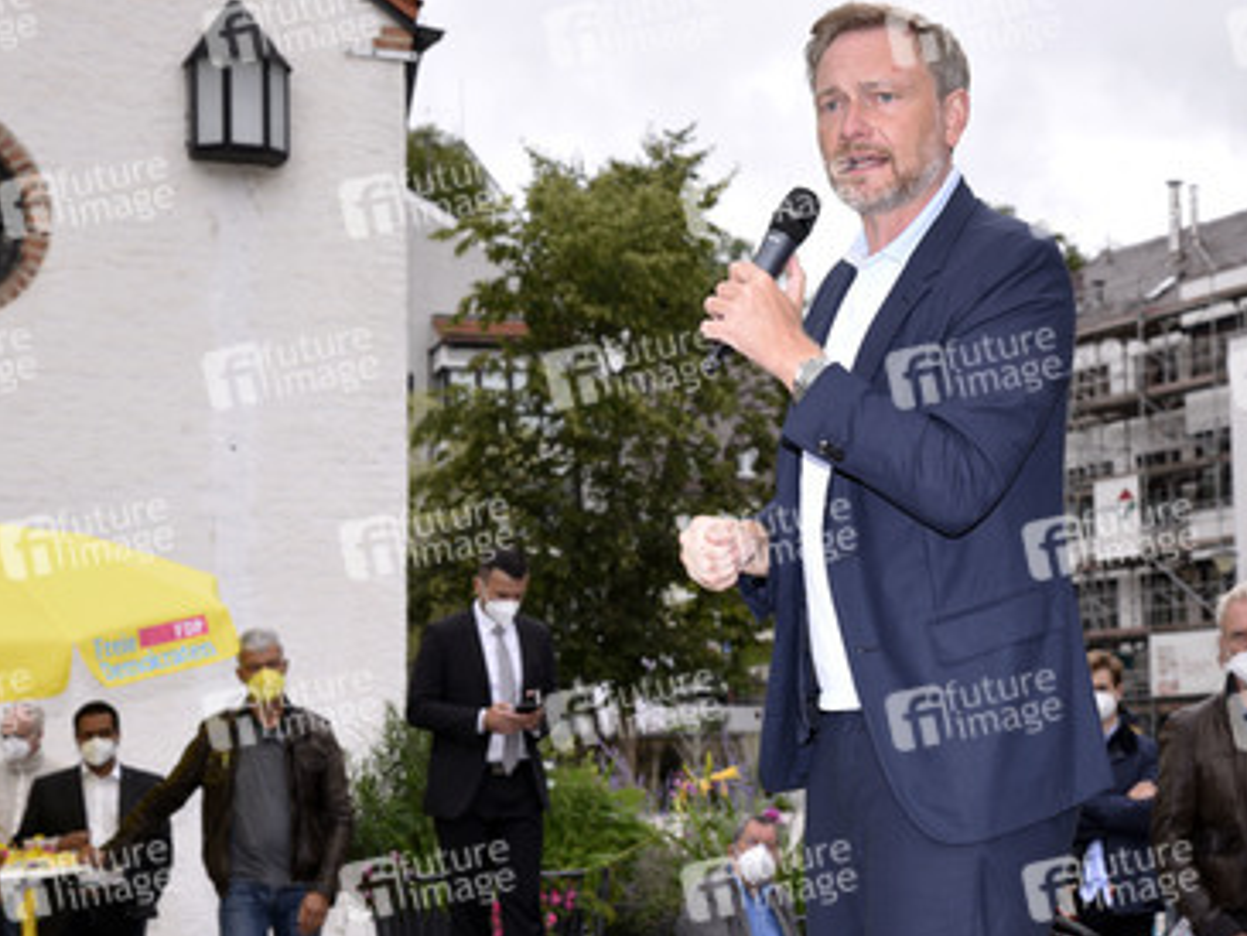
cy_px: 454
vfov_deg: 17.8
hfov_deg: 23.5
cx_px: 678
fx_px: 2991
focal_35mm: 83
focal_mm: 70
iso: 250
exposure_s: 1/160
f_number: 9
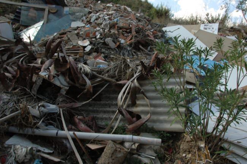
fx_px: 185
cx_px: 124
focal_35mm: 27
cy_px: 82
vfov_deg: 47.8
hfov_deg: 67.5
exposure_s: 1/400
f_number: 10
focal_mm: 18
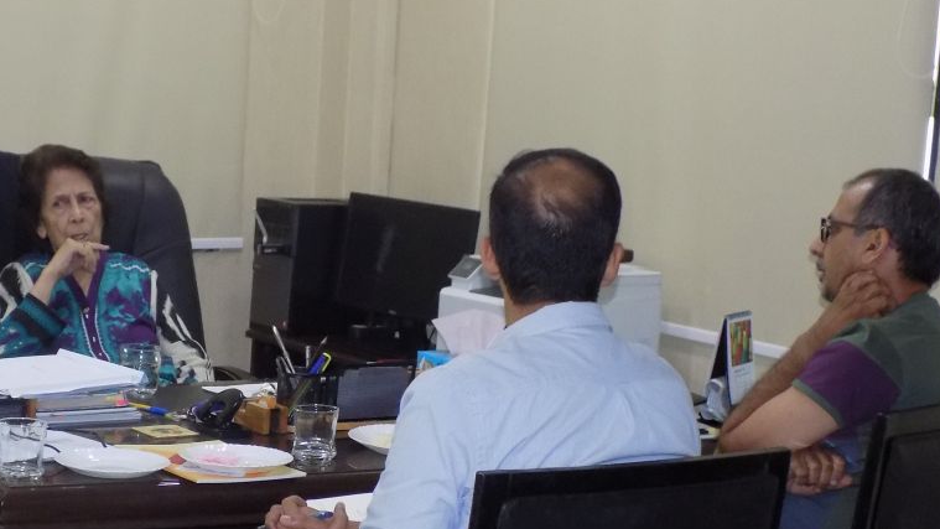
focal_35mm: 85
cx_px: 203
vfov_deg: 14.2
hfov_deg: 24.7
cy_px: 391
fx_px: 2119
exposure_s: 1/30
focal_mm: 8.1
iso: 360
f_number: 3.7
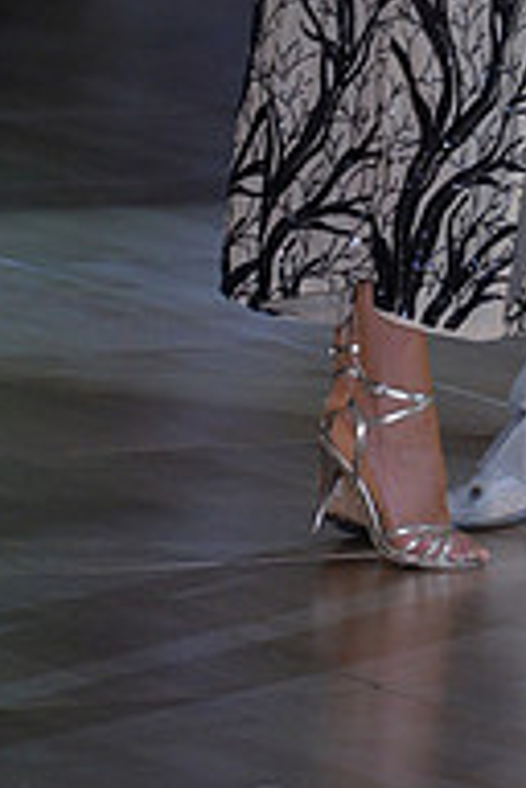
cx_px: 606
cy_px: -369
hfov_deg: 2.3
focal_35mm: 603
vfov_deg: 3.4
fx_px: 13215
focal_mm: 200
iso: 2000
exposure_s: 1/250
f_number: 5.6
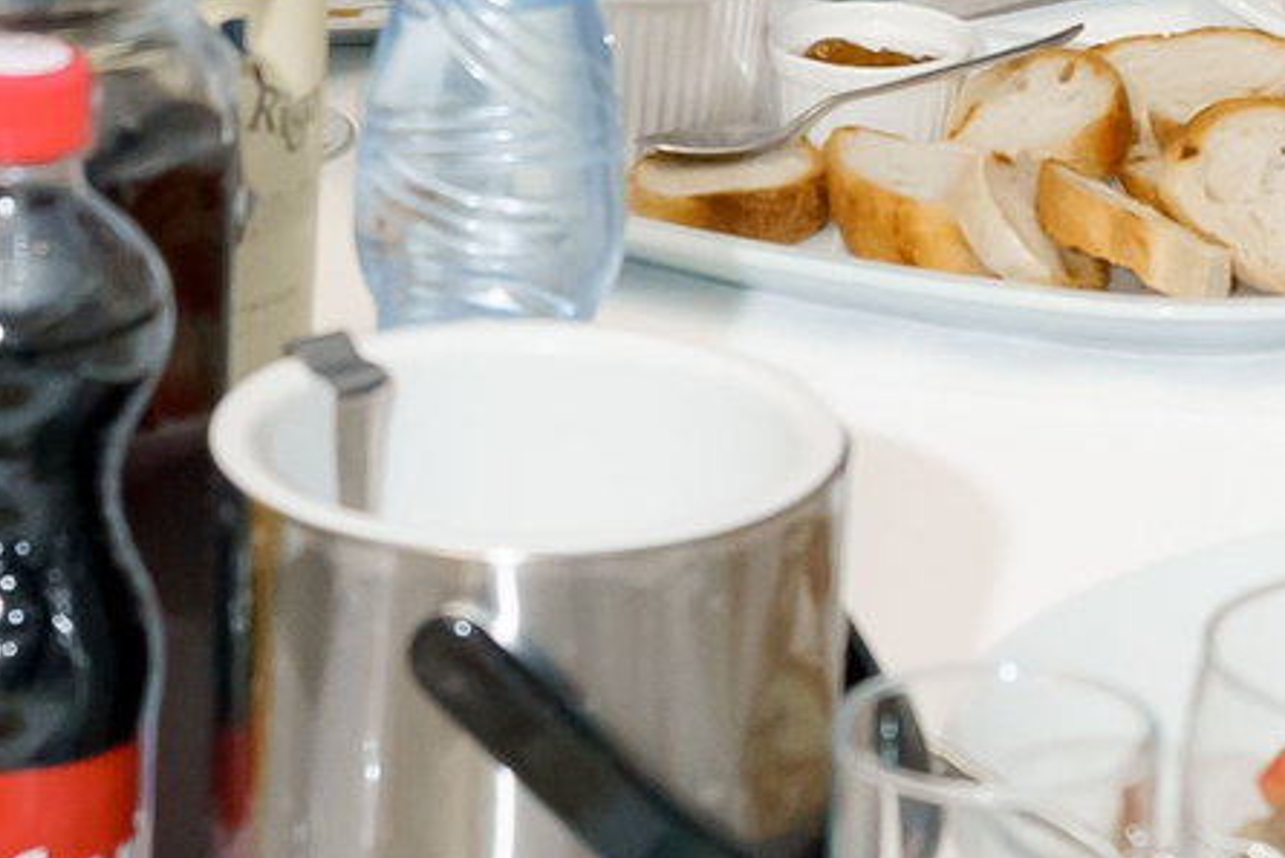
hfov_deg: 9.9
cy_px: -1336
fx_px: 7391
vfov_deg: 6.3
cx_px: 1155
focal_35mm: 207
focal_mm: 36
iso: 3200
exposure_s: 1/125
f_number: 5
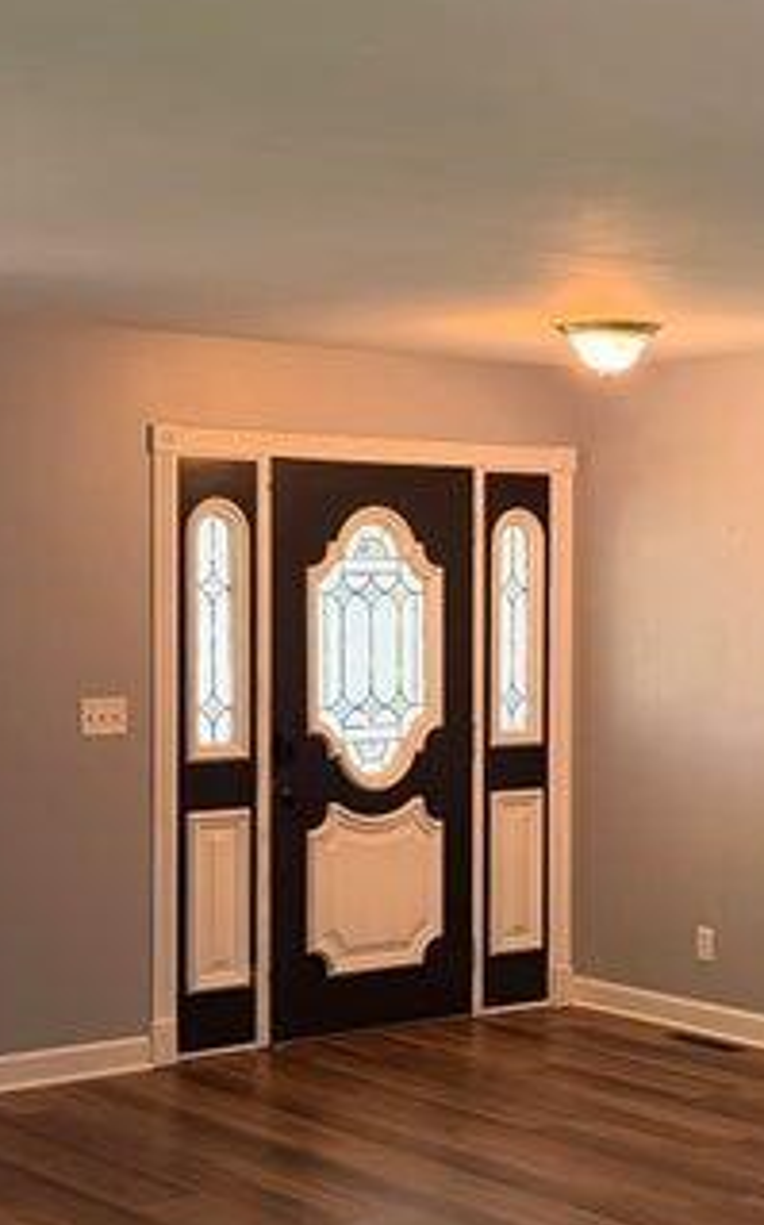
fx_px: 2268
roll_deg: -0.6
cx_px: 424
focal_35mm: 68
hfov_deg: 19.1
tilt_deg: -2.0
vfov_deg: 30.2
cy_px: 649
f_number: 1.78
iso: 250
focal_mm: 6.76
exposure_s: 1/60
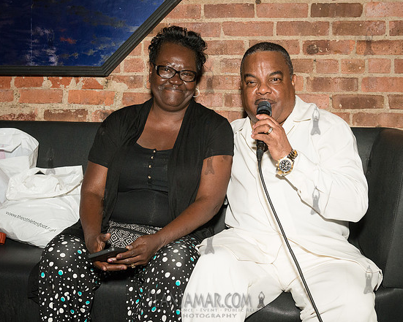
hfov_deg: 38.0
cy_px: 168
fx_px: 585
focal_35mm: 49
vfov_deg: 30.8
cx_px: 198
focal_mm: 36
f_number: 4.5
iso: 3200
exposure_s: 1/320
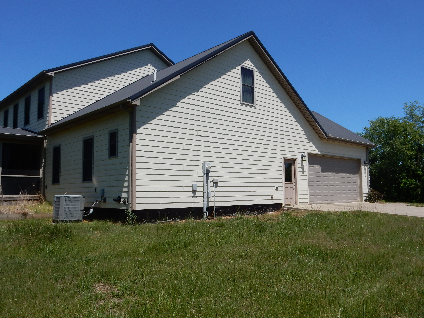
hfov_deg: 60.0
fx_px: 367
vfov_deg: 46.8
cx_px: 212
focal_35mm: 30
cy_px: 159
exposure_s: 1/2000
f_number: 4
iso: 125
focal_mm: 5.4
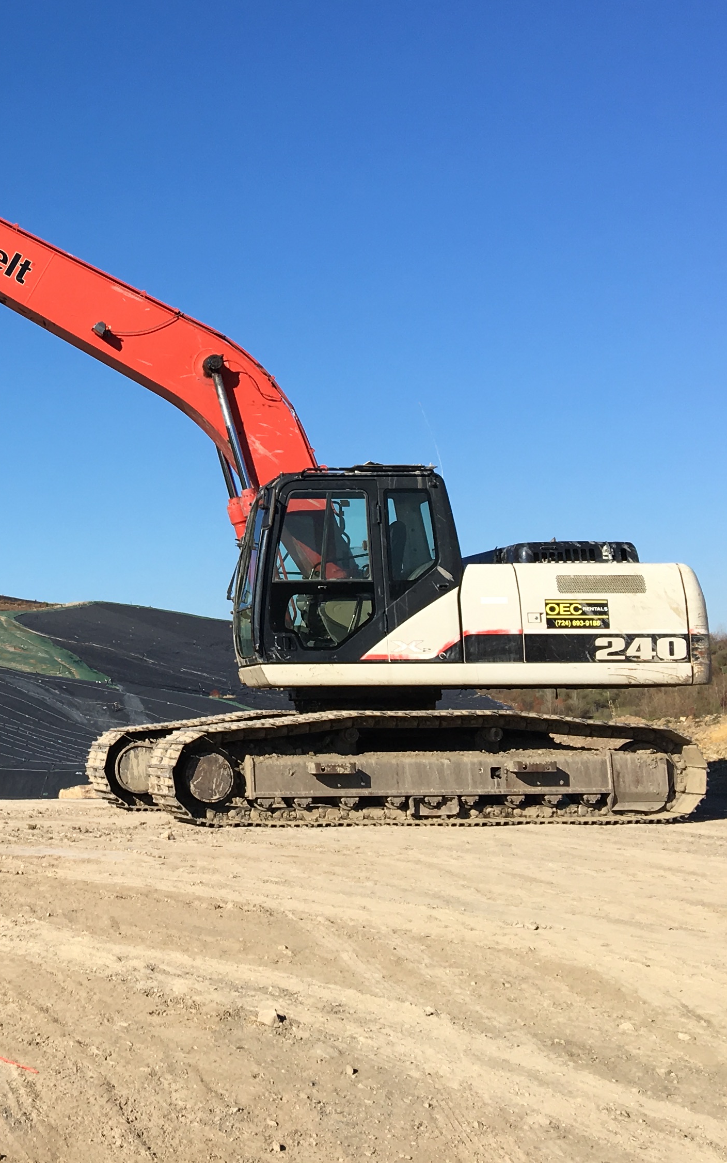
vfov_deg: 36.5
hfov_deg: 22.3
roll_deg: +2.3
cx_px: -57
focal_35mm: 55
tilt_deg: +13.3
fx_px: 1744
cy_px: 392
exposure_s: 1/1748
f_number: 2.2
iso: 25
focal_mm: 4.15
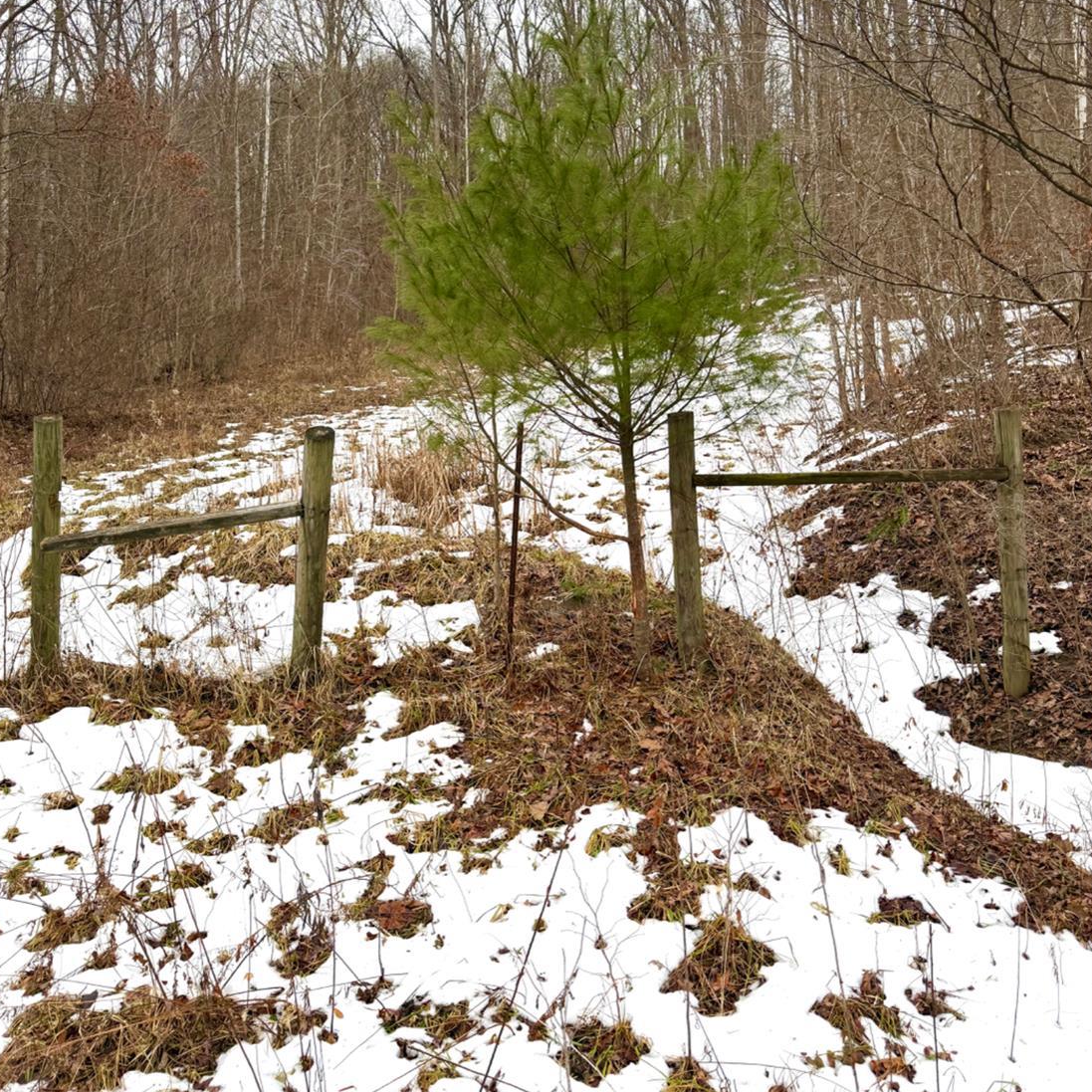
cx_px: 536
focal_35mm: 29
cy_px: 516
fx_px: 1035
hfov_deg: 55.6
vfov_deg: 55.6
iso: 100
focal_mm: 6.76
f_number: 1.78
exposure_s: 1/121
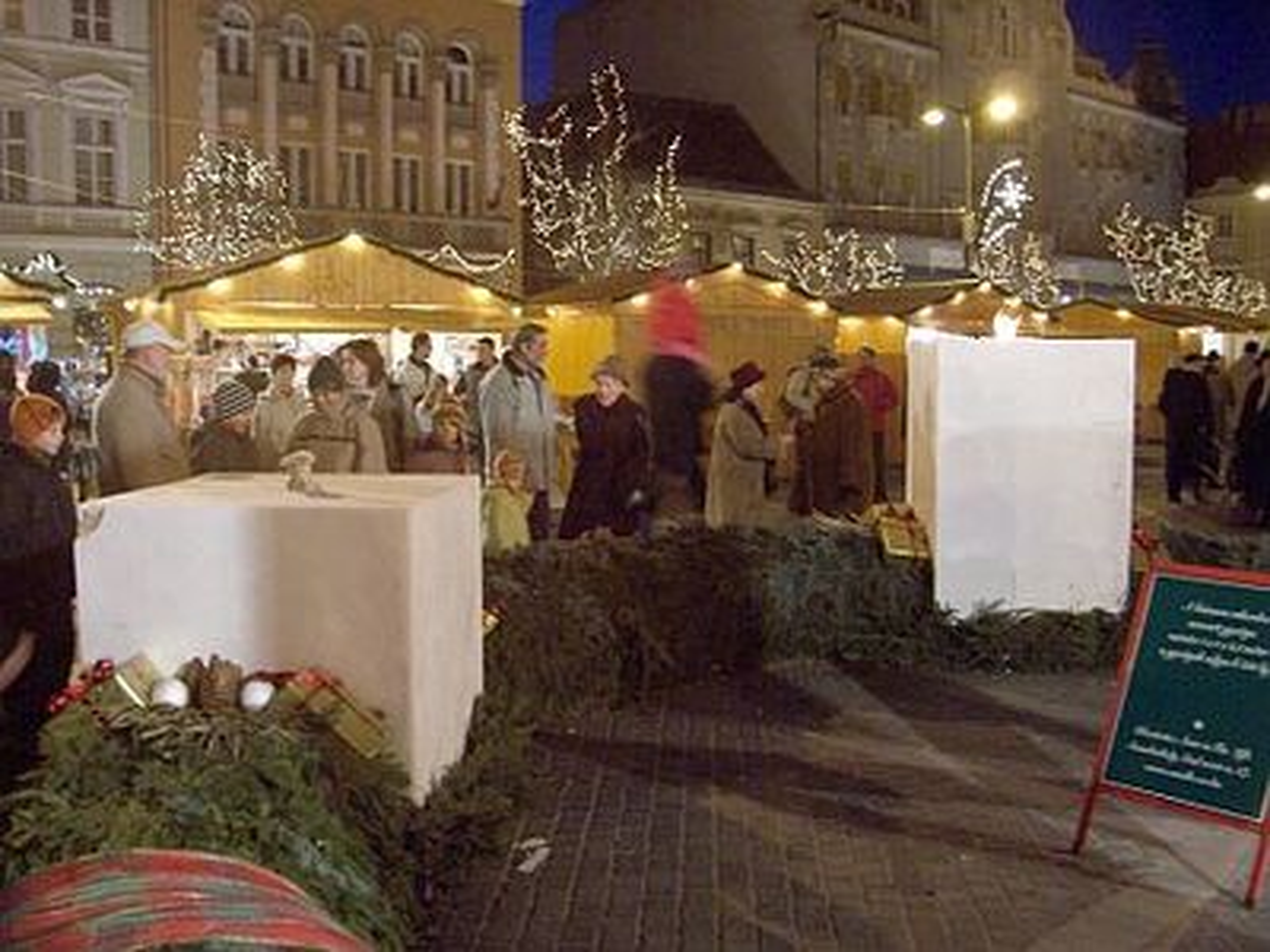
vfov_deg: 41.8
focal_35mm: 34
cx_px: 635
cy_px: 476
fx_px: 1247
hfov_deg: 54.0
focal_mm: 5.6
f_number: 2.7
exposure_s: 1/8
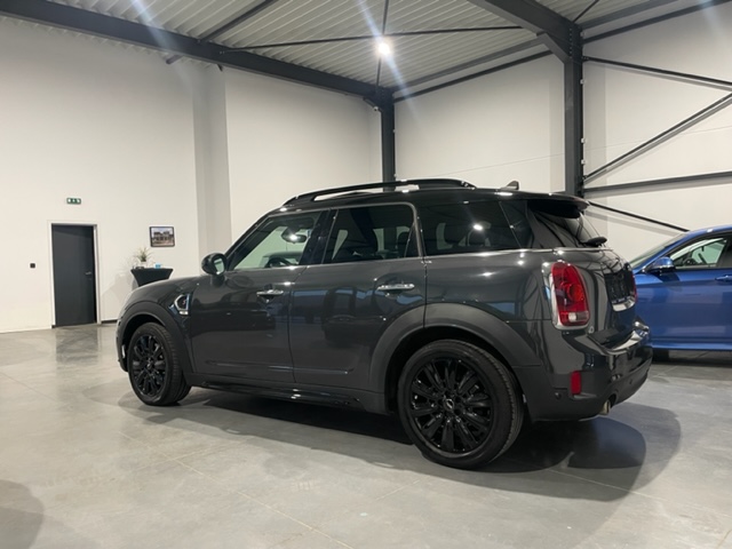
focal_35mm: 26
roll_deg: +1.3
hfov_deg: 67.3
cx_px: 366
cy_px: 274
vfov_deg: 53.1
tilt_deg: -1.9
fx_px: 550
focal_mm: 4.2
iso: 125
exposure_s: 1/50
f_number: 1.6
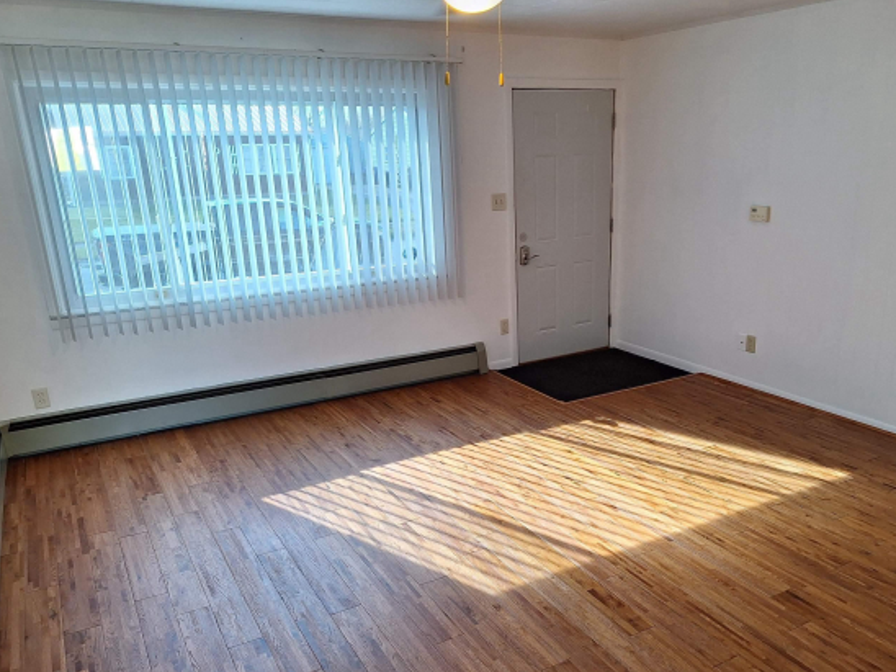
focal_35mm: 28
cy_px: 397
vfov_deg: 49.5
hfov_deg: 63.3
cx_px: 496
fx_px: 725
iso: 64
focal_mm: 5.54
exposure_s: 1/60
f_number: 1.8
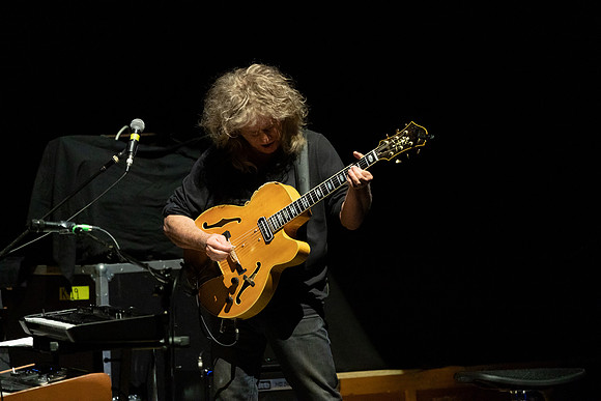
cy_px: 200
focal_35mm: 394
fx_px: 6579
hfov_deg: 5.2
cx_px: 300
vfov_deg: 3.5
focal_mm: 394
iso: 3200
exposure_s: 1/250
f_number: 5.6
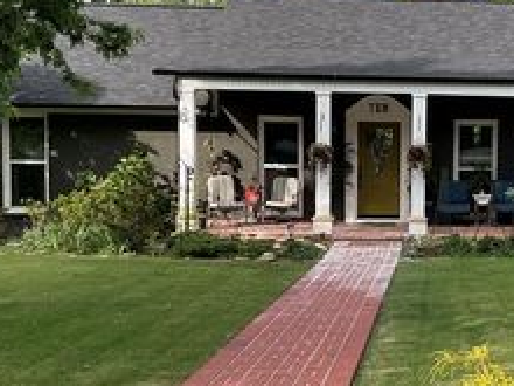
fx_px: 980
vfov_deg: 22.3
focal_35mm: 66
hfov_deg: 27.9
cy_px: 188
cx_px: 493
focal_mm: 3
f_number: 1.8
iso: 16
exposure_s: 1/457
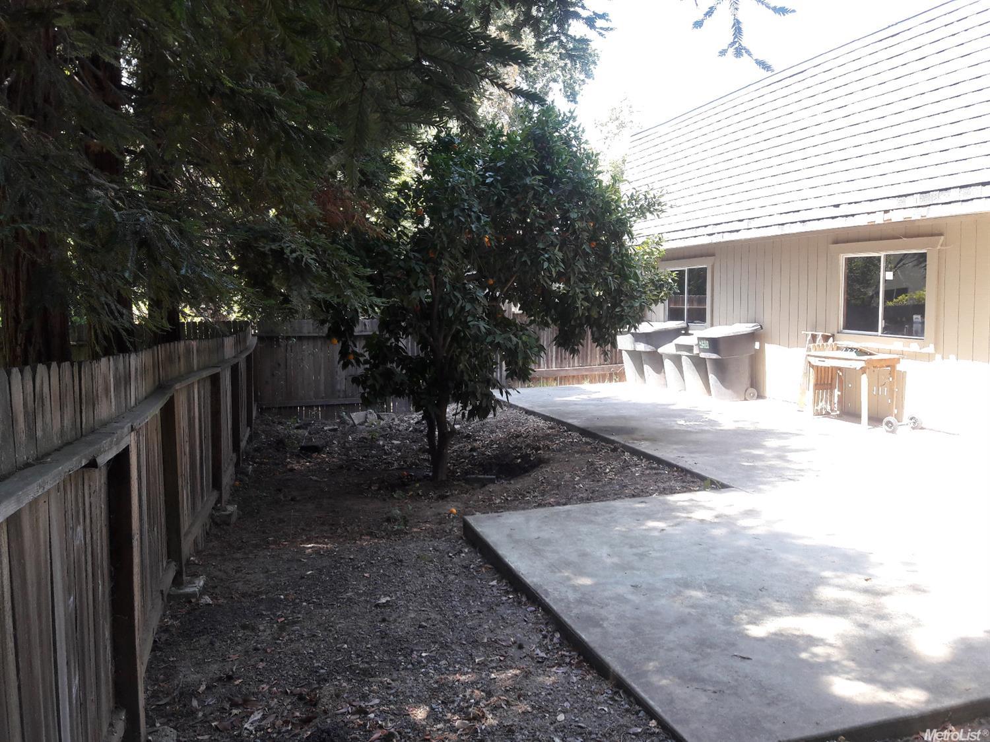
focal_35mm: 28
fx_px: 801
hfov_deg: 63.5
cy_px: 371
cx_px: 495
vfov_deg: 49.7
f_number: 1.9
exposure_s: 1/120
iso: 40
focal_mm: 3.7
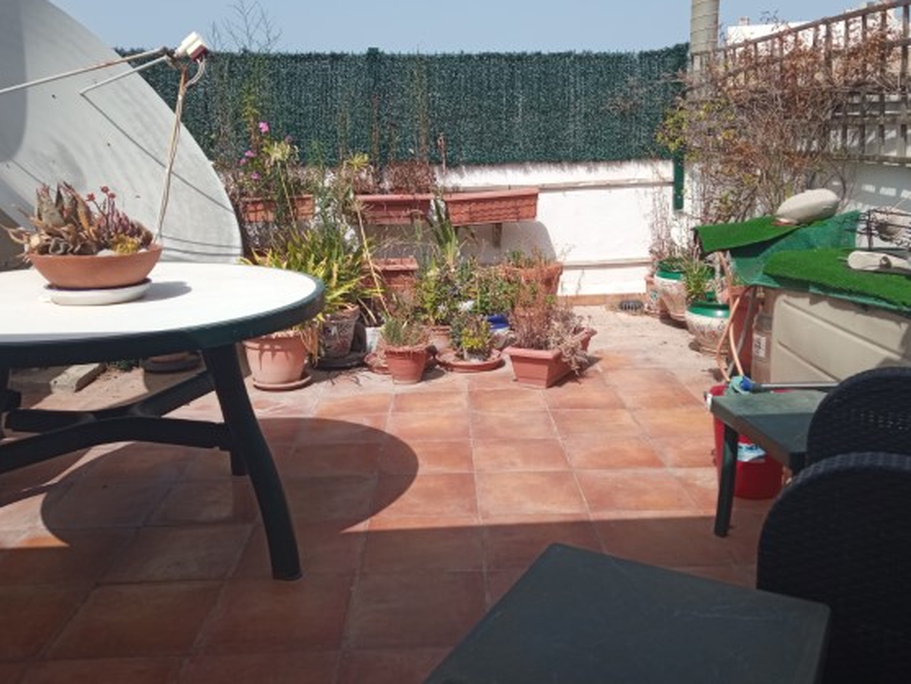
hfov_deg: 58.3
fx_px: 816
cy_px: 304
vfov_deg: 45.4
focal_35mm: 31
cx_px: 468
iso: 114
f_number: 2.2
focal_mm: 3.79
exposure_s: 1/1285
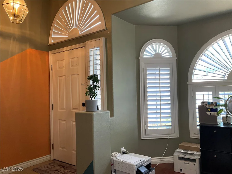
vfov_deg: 48.2
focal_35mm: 29
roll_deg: +1.5
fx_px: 194
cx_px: 116
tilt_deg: +1.7
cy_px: 87
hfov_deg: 61.7
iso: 80
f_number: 1.8
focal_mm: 3
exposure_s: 1/60
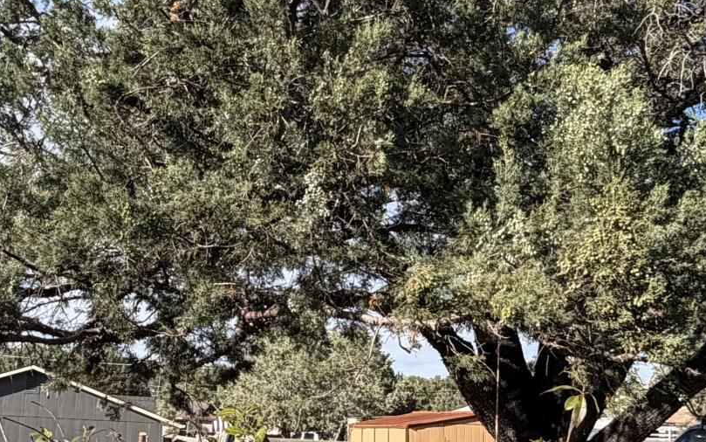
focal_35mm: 55
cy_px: 293
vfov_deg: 23.5
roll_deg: -2.9
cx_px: 204
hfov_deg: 36.3
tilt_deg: +6.4
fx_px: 1058
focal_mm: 2.22
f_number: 2.2
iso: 32
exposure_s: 1/770
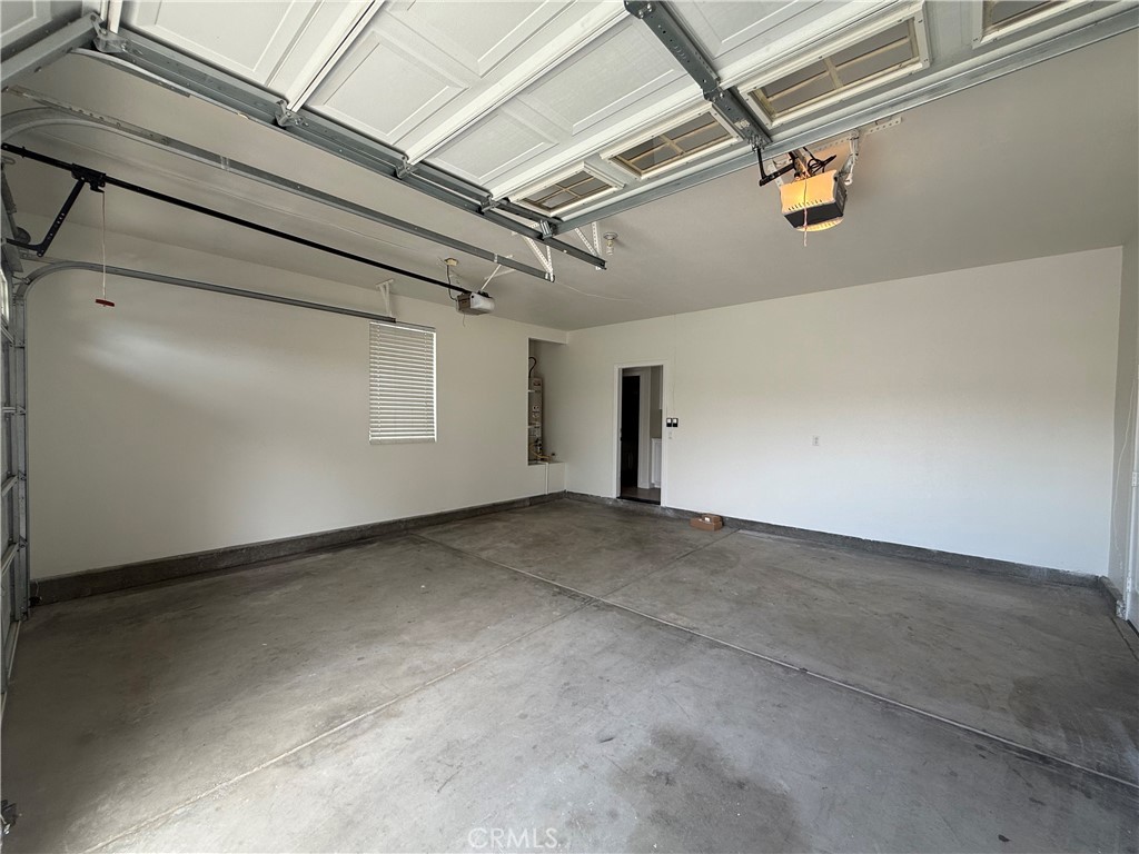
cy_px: 427
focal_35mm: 14
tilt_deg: -1.0
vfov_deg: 85.7
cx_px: 570
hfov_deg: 102.1
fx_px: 461
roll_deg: -0.2
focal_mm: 2.22
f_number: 2.2
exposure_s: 1/99
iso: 50
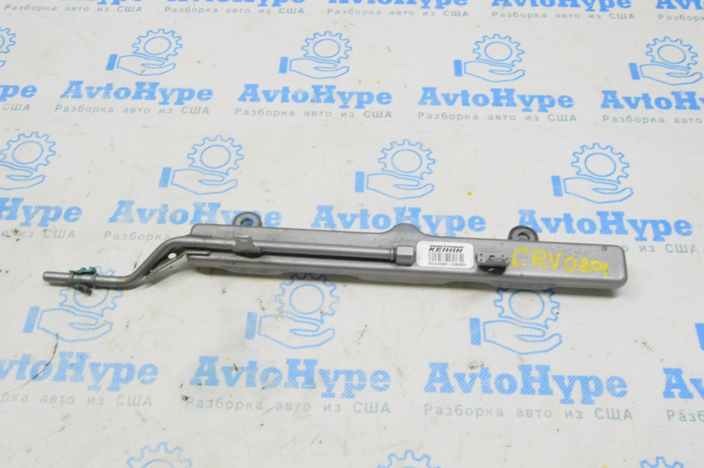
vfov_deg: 36.8
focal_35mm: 36
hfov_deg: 53.2
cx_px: 352
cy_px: 234
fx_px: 703
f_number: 20
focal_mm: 24
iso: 6400
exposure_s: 1/20
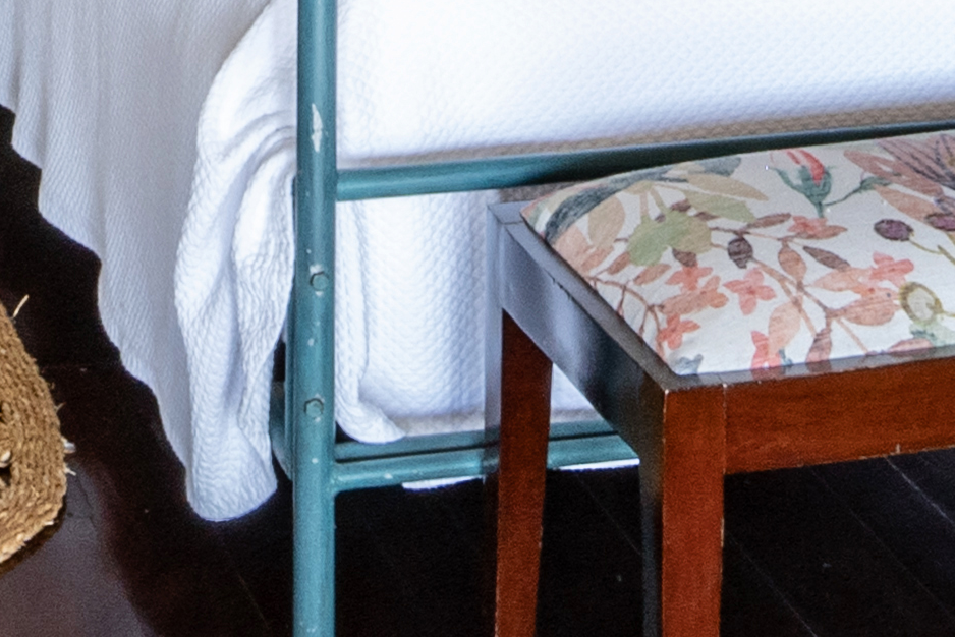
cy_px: -934
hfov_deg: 17.1
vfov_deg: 10.0
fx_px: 3163
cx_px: 295
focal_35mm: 119
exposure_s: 1
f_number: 22
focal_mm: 18.5
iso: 500
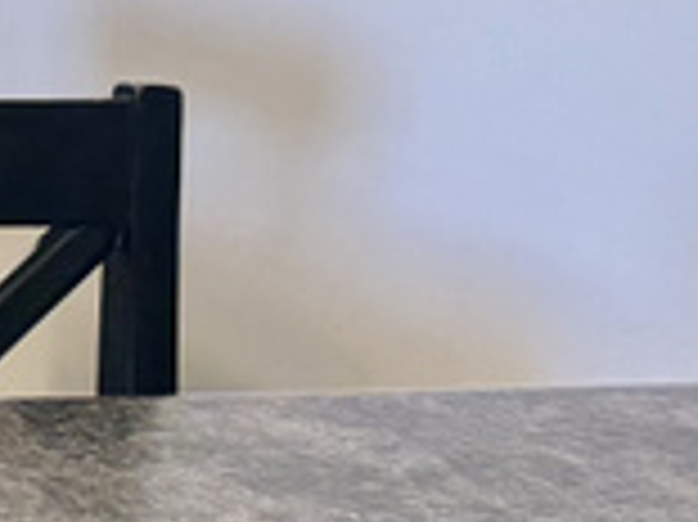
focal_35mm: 159
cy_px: 144
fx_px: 3204
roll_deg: -0.6
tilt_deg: -10.4
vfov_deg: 9.3
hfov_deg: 9.4
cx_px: -1495
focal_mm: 6.76
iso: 125
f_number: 1.78
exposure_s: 1/120
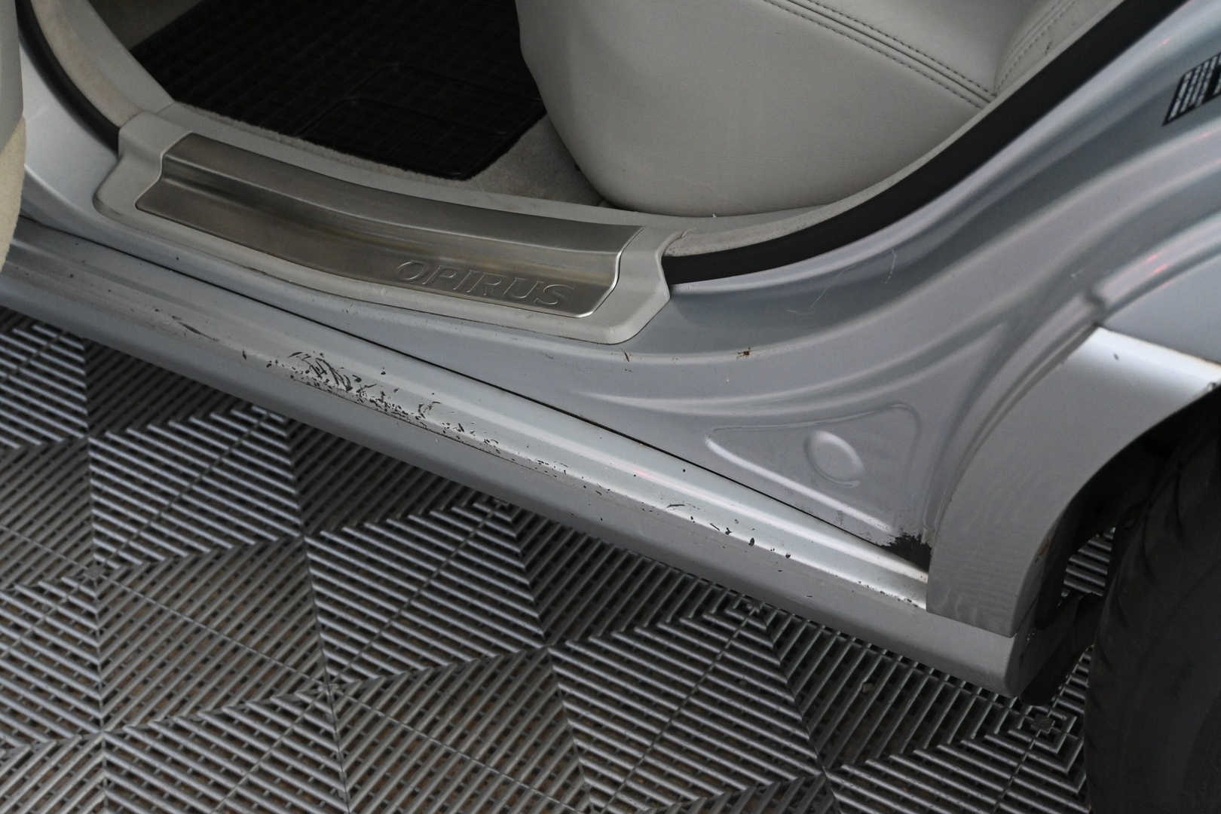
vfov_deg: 25.8
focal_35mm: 52
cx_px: 610
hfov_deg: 37.9
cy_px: 407
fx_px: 1780
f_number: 5.3
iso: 3200
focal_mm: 35
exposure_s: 1/60
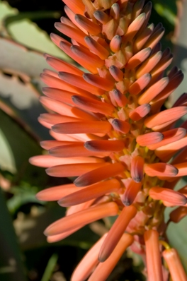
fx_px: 1172
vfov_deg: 13.7
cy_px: 95
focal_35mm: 150
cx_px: 107
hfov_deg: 9.1
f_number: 9.5
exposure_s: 1/250
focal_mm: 53
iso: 200
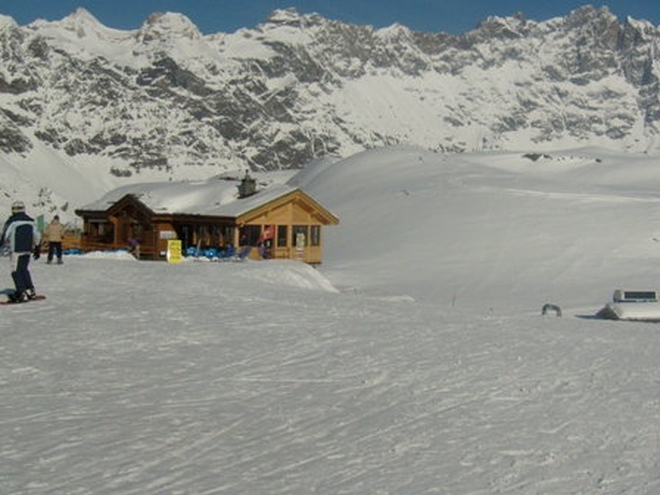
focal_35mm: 48
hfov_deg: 39.4
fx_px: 915
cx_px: 417
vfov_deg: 30.3
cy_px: 245
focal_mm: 5.8
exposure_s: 1/1000
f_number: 7.1
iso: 80
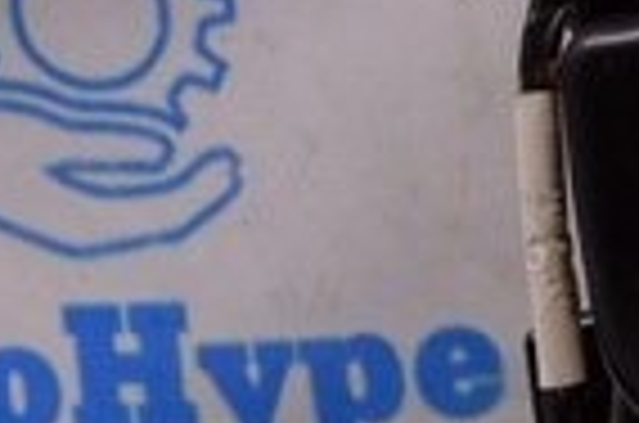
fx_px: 4605
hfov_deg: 7.2
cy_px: -295
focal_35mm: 260
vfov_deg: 5.2
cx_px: 1822
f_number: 8
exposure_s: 1/125
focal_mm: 24
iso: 1600
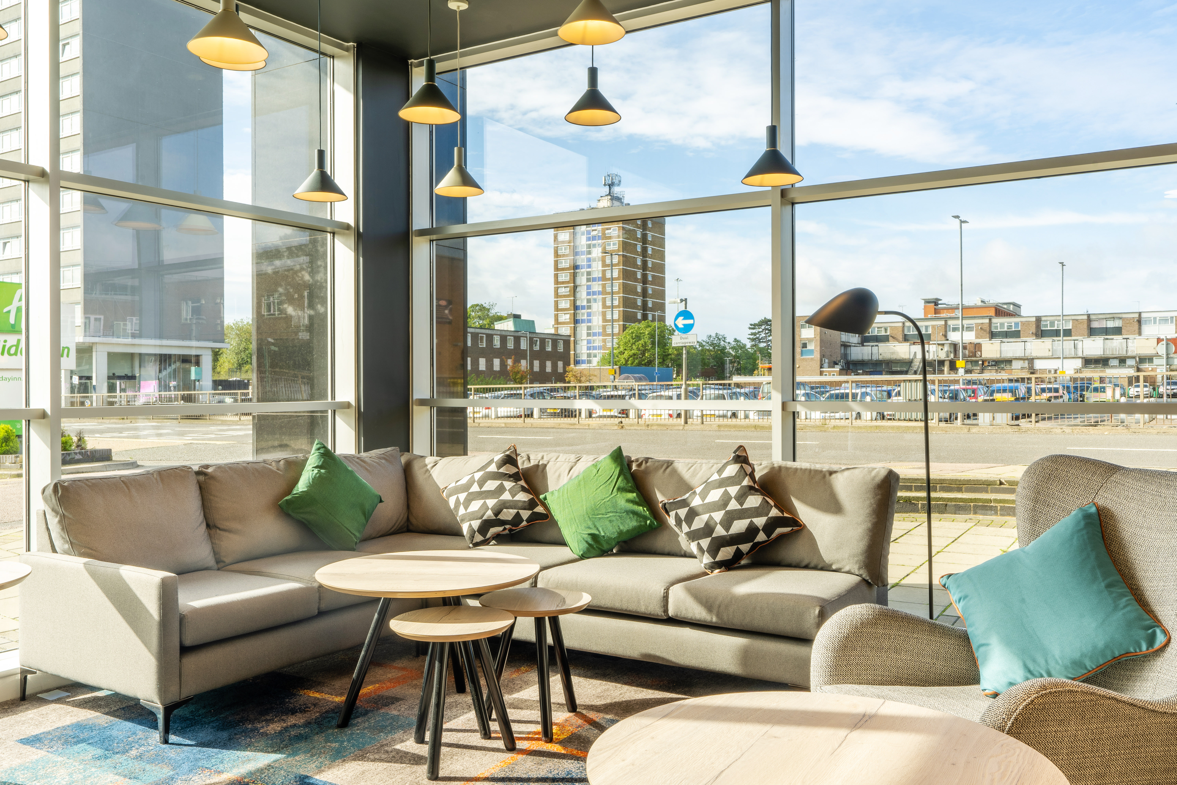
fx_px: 948
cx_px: 588
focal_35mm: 29
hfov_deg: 63.7
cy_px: 392
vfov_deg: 45.0
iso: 200
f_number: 16
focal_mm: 29
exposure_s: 1/25
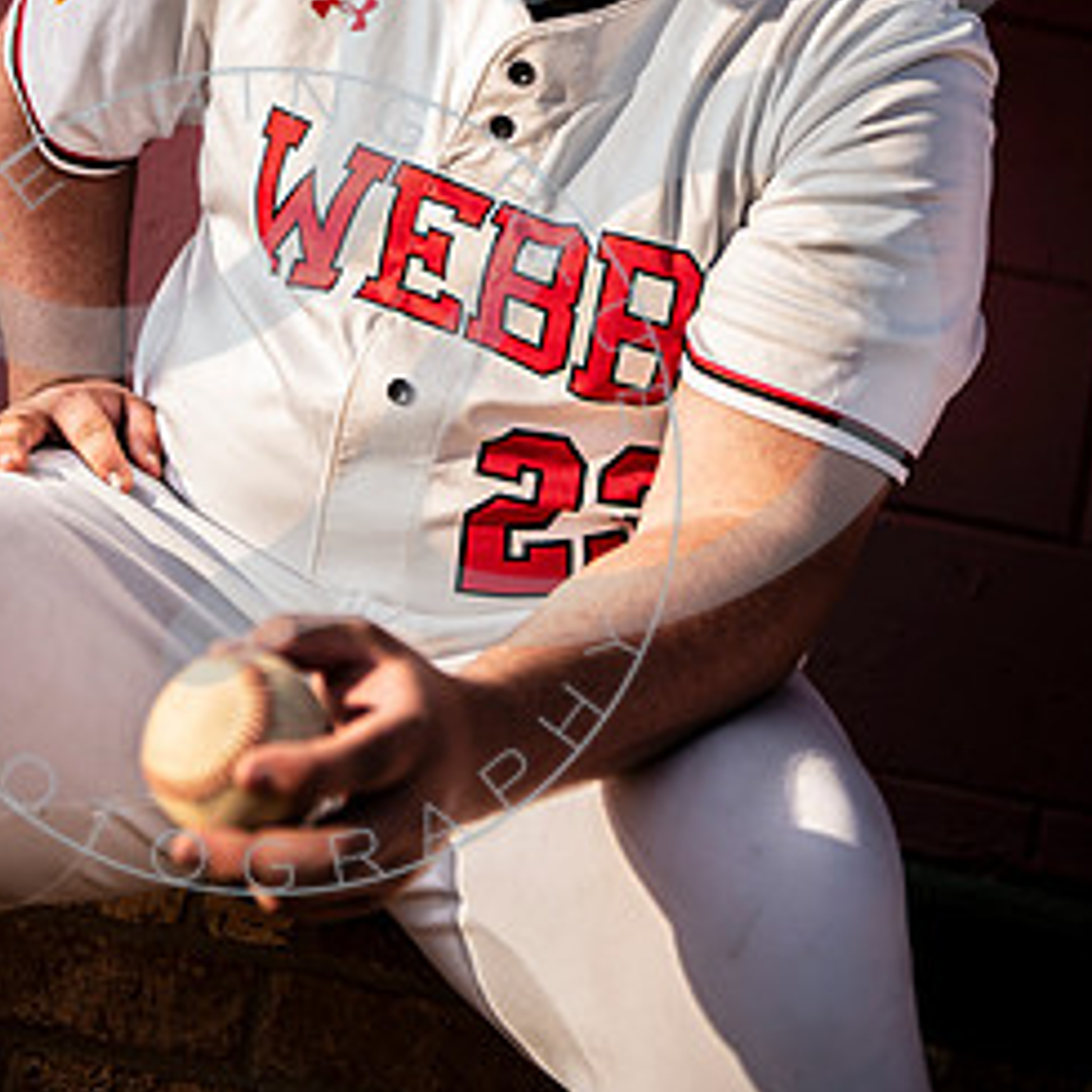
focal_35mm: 75
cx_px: 468
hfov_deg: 23.0
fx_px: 2677
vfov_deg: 22.6
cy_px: 143
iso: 100
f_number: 2.8
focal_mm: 48
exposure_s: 1/1000
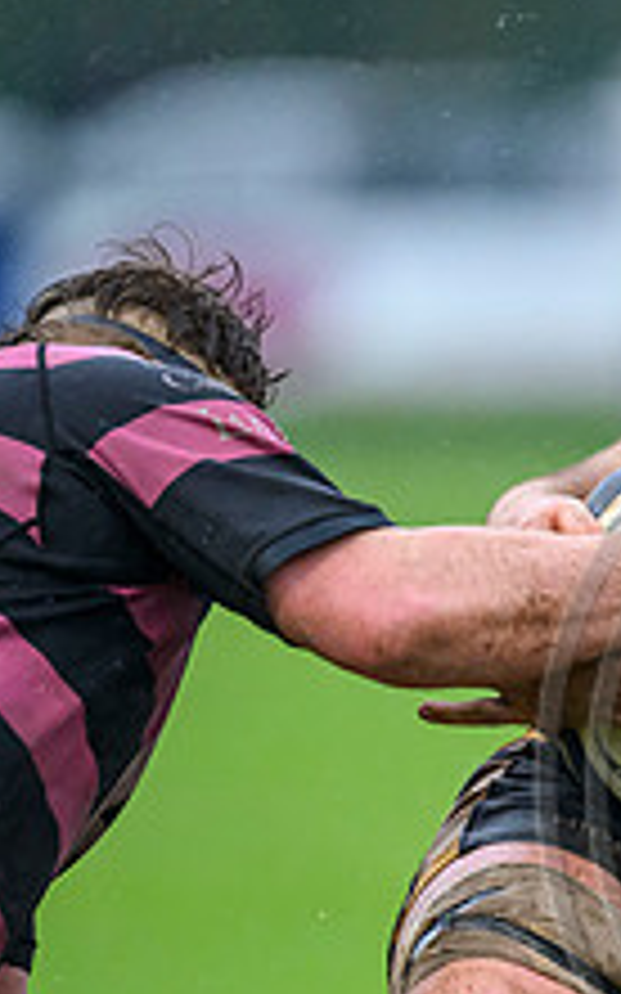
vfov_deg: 1.7
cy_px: 866
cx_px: 1005
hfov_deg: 1.1
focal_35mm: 1220
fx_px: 33058
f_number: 3.2
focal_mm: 400
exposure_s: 1/1600
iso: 3200
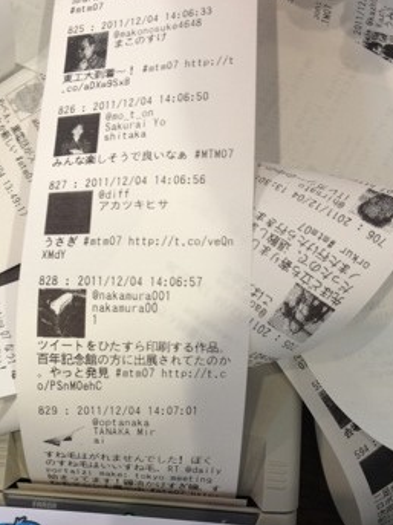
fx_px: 772
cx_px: 163
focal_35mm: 51
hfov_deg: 28.5
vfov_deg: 36.8
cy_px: 377
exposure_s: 1/20
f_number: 2.4
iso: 80
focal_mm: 4.28
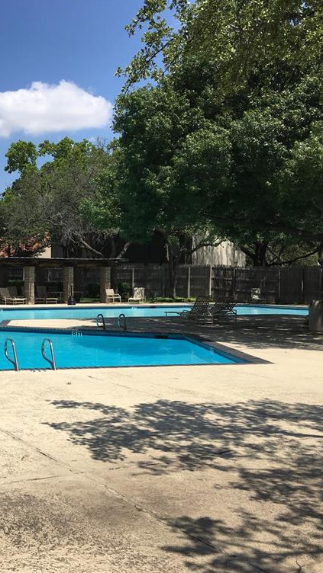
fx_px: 655
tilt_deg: +0.0
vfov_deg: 47.4
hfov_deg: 26.6
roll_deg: -1.3
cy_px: 287
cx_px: 23
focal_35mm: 43
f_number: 2.2
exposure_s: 1/2404
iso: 25
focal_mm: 4.15
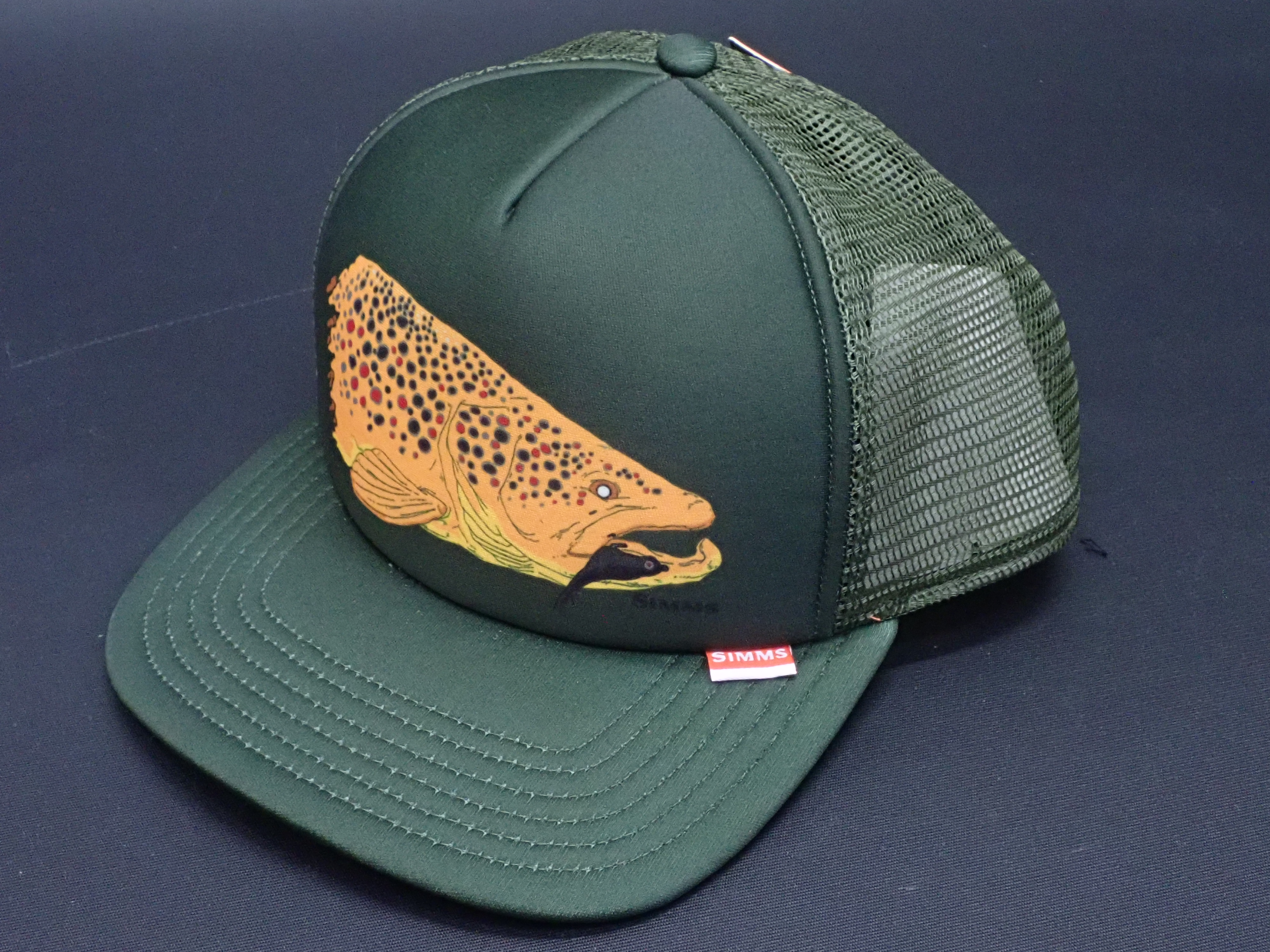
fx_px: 1468
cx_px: 635
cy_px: 476
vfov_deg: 36.0
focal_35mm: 40
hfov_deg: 46.8
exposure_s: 1/40
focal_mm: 7.34
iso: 1600
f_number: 4
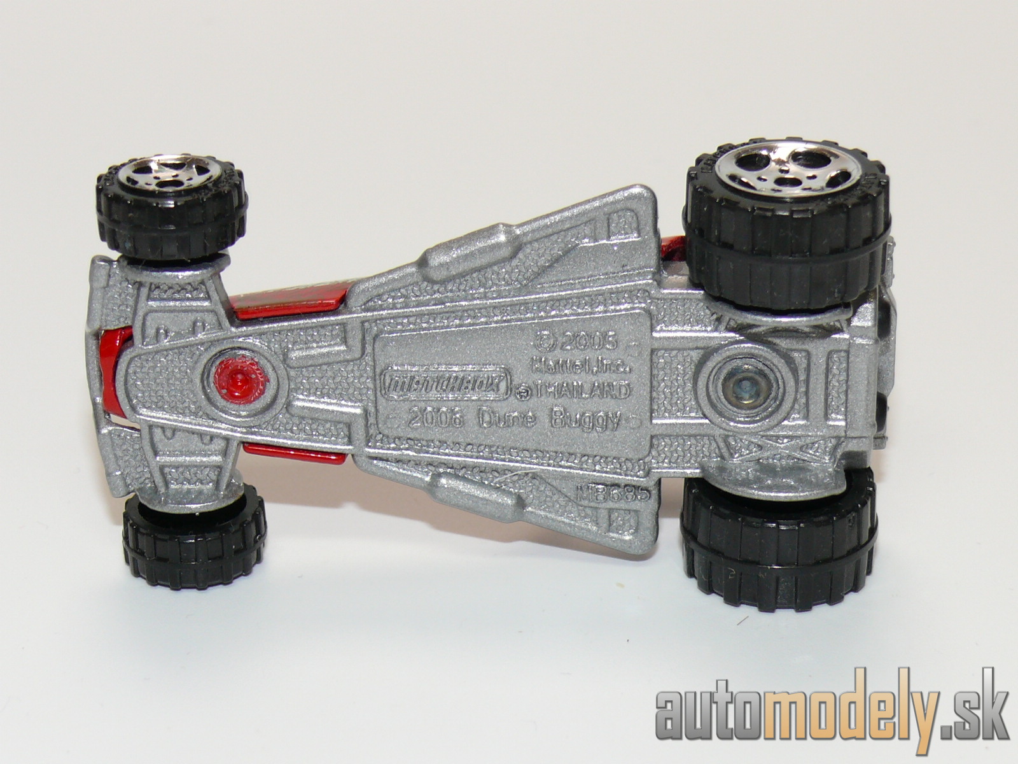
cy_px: 382
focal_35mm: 102
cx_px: 509
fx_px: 3000
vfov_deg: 14.5
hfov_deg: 19.3
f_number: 4
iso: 100
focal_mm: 13.3
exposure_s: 1/30
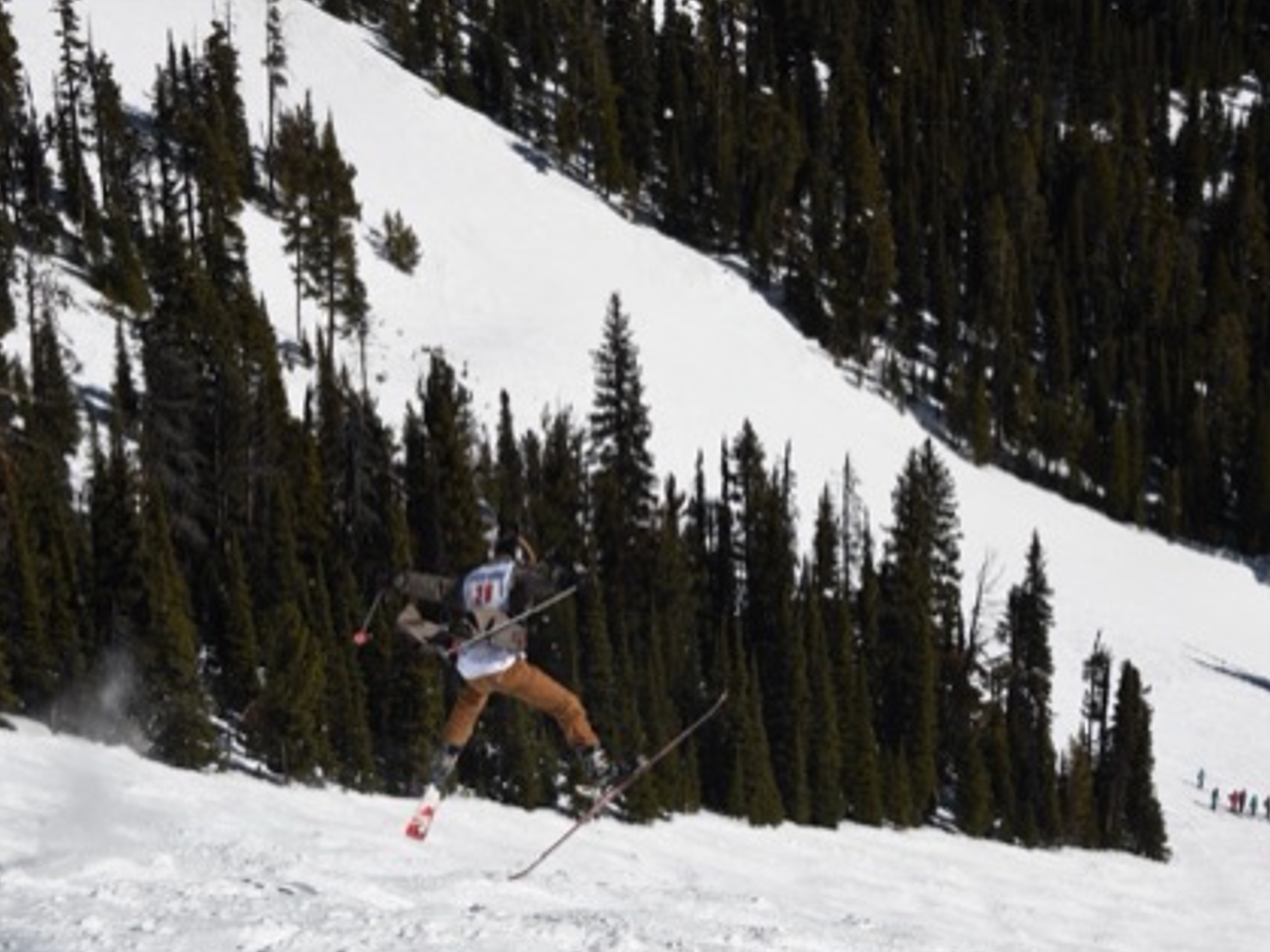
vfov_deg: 19.4
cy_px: 481
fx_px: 2788
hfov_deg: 25.6
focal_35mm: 76
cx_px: 721
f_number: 10
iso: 400
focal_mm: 46
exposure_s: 1/2000
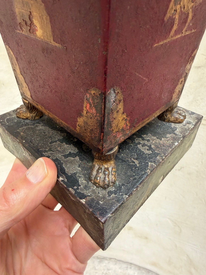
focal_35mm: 24
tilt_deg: -15.3
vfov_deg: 71.6
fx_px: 190
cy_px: 138
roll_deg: +0.3
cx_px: 103
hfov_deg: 56.8
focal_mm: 2.22
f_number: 2.2
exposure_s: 1/95
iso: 320
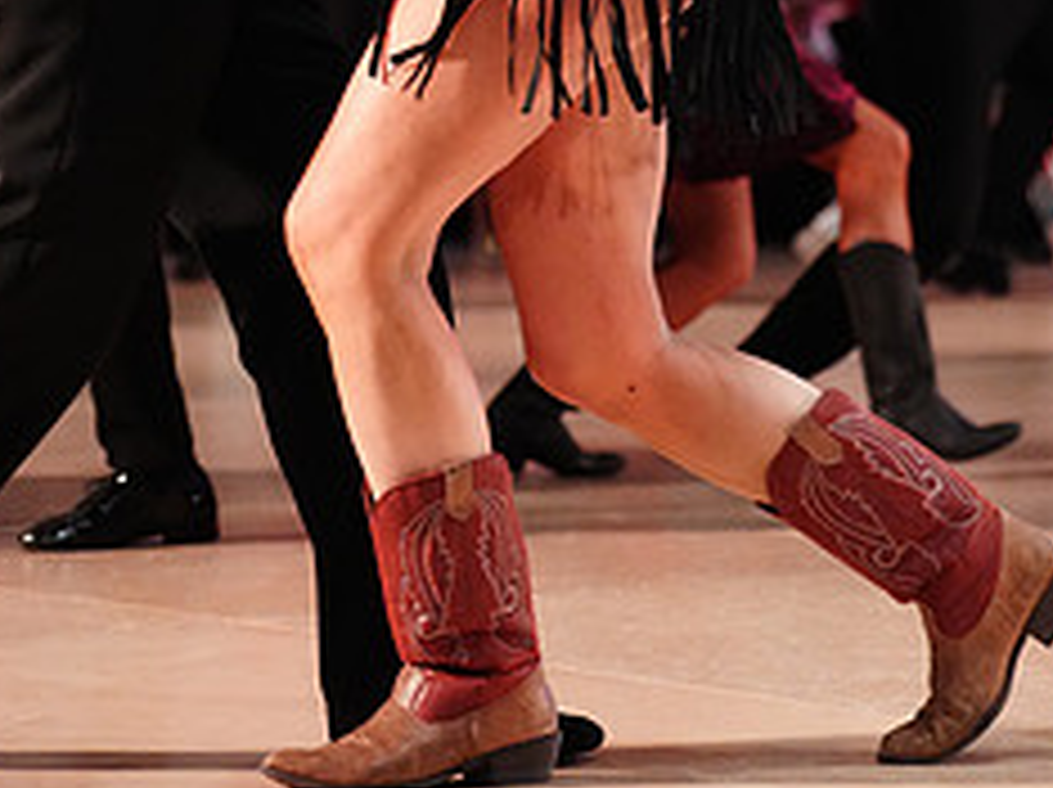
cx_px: 371
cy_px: -360
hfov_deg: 11.8
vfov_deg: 8.7
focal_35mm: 167
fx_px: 5075
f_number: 2.8
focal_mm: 70
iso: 5000
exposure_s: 1/400
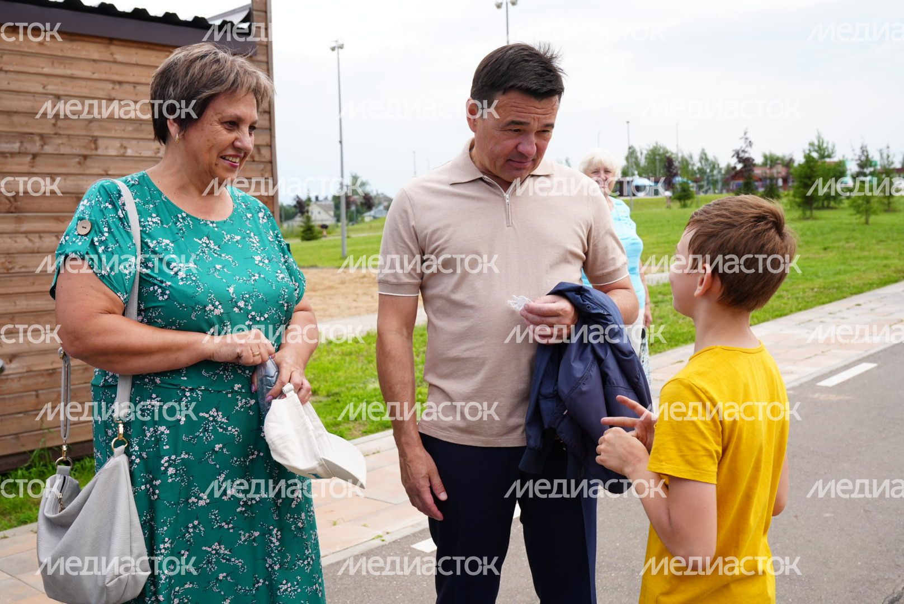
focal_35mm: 36
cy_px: 302
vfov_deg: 36.9
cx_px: 452
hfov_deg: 53.1
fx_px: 905
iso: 500
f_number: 6.3
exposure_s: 1/800
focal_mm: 36
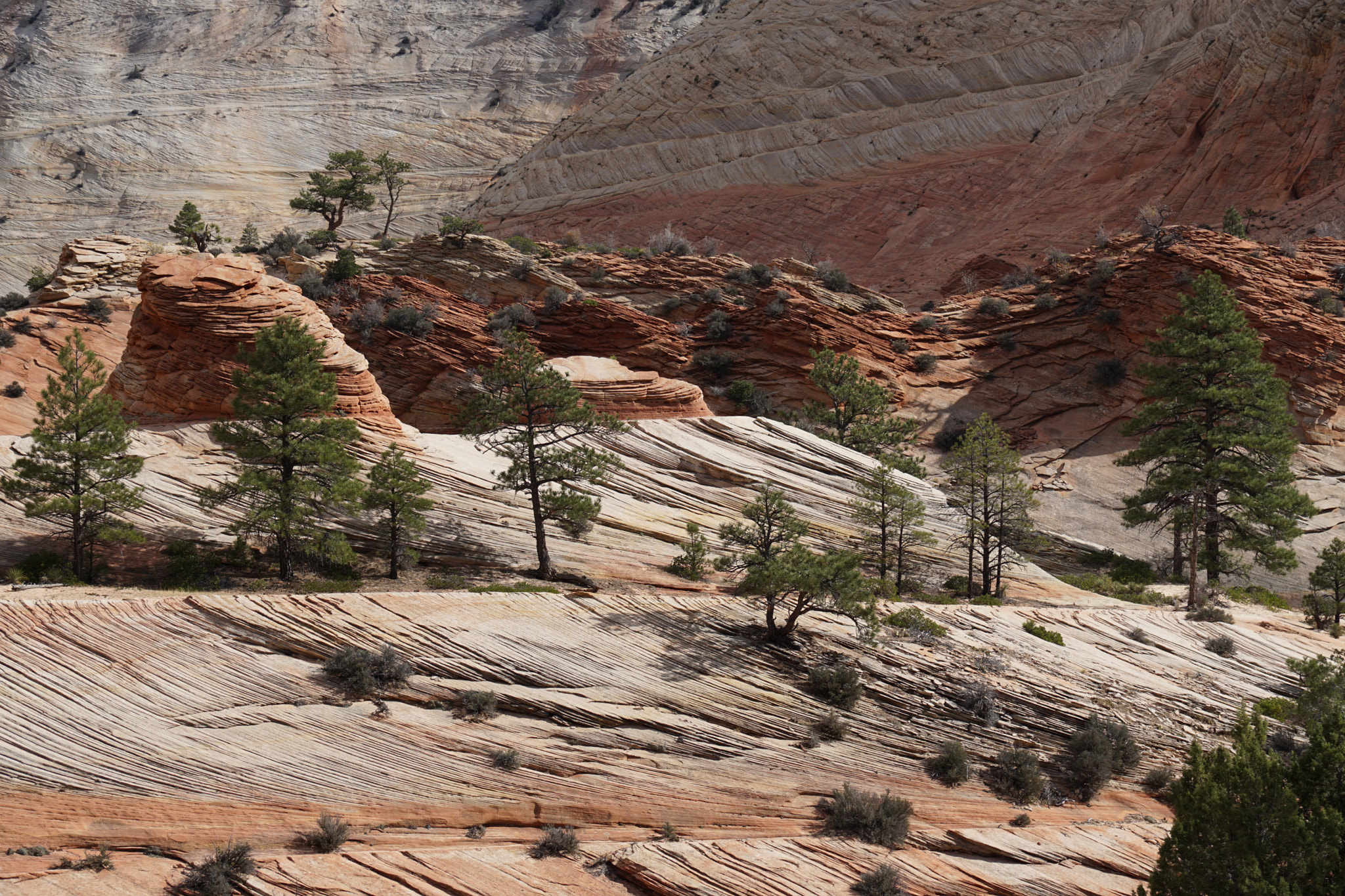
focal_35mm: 120
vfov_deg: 11.4
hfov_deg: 17.1
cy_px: 448
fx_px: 4483
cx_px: 672
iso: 125
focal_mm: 80
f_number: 8
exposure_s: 1/400
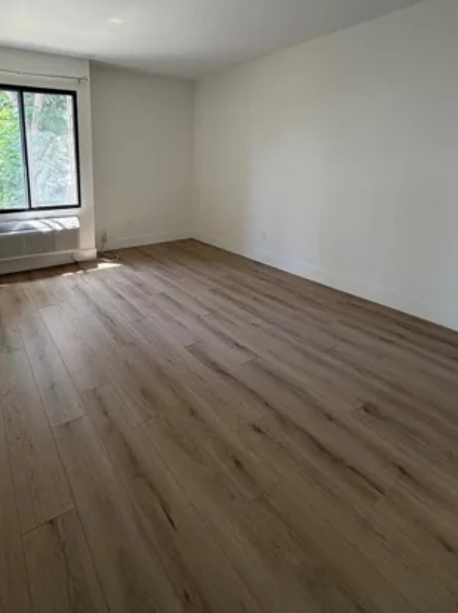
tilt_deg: -10.8
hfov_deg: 66.8
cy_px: 224
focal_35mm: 19
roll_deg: +0.0
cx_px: 154
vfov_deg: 82.8
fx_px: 336
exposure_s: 1/120
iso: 200
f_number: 2.2
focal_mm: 2.22
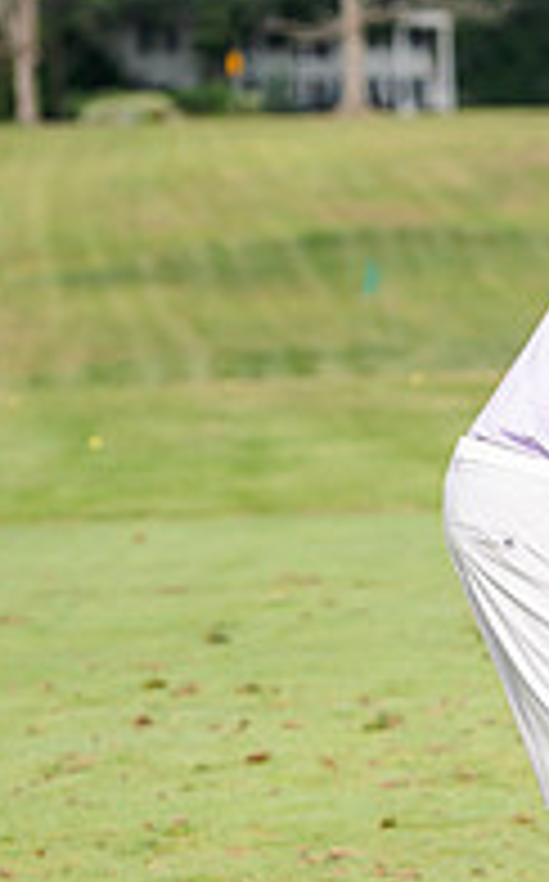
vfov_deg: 7.3
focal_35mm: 287
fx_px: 6891
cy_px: 587
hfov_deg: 4.5
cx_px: 846
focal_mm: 95
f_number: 3.5
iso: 100
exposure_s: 1/800
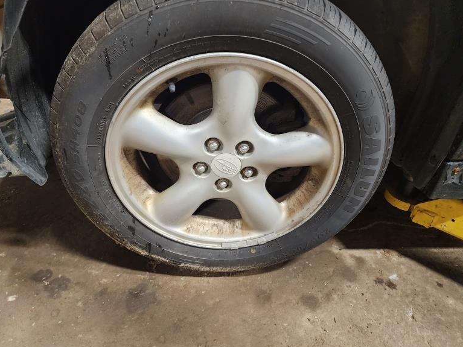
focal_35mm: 24
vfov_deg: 56.8
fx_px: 321
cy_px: 168
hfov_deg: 71.6
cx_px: 229
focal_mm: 6.4
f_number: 1.8
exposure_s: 1/40
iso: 640
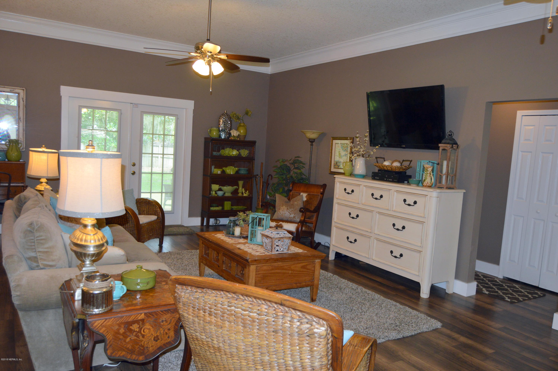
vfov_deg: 47.8
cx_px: 279
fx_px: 418
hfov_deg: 67.4
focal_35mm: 27
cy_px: 186
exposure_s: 1/80
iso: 400
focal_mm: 18
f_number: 4
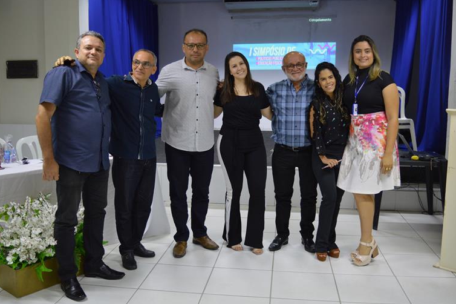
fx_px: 443
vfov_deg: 37.8
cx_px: 226
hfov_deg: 54.5
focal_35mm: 35
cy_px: 148
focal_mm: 22
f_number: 3.8
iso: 450
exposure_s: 1/15
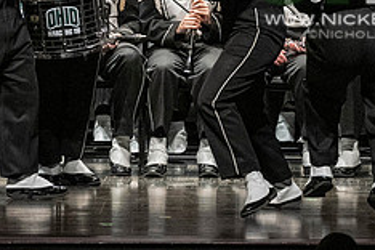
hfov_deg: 3.7
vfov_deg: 2.5
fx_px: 5802
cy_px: -38
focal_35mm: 557
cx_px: 375
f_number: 4
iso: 4000
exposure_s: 1/500
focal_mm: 150
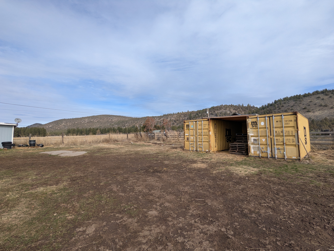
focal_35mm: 16
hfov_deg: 94.4
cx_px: 167
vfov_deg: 78.2
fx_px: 155
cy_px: 126
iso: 49
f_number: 2.2
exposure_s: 1/1453
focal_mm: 2.35
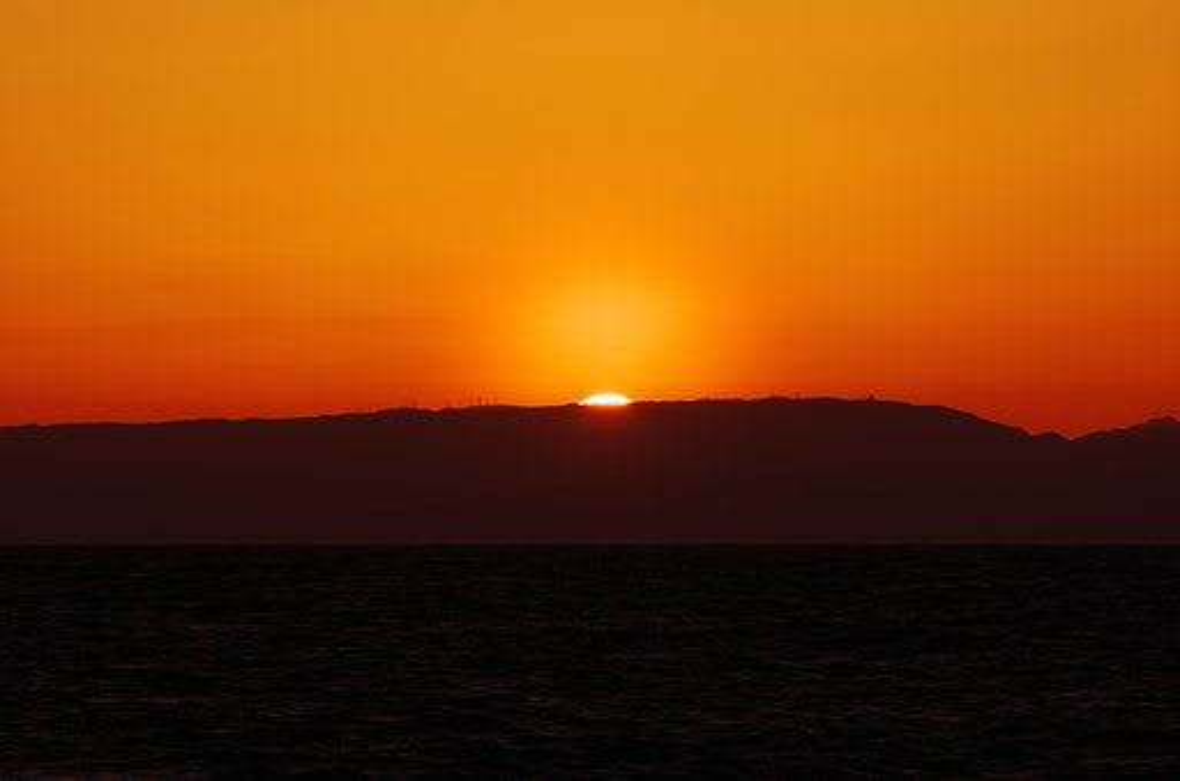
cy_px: 390
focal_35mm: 300
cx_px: 590
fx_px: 9812
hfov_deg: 6.9
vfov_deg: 4.6
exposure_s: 1/60
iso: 100
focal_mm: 200
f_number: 8
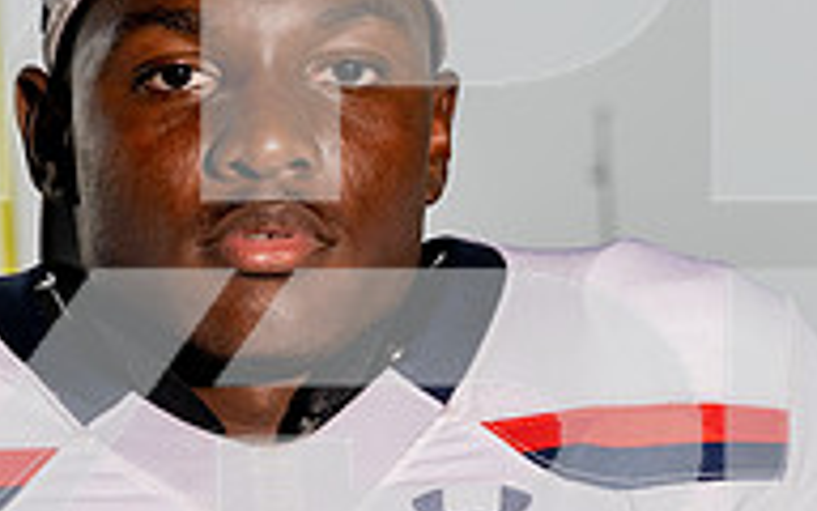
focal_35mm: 209
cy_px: 496
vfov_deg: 6.3
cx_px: 132
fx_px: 4654
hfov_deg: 10.0
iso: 1000
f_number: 6.3
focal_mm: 68
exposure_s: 1/1600
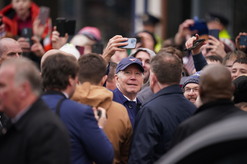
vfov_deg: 3.4
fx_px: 2744
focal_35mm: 400
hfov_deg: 5.2
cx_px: 124
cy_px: 82
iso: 2500
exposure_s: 1/1000
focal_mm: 400
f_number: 2.8
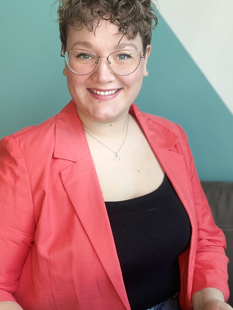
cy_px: 175
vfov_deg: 42.0
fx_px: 404
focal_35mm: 45
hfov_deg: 32.2
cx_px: 126
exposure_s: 1/121
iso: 80
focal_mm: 2.71
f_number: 2.2
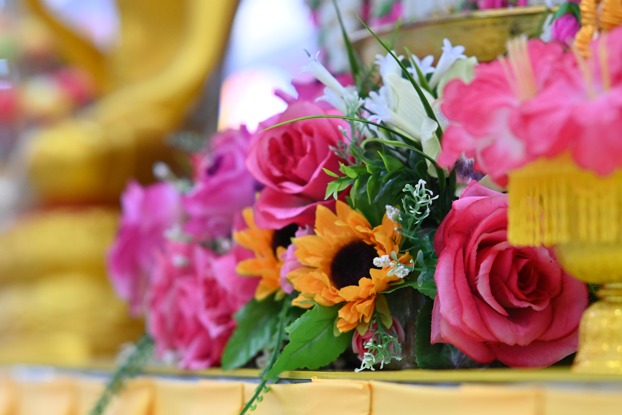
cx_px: 311
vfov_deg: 10.8
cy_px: 208
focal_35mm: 128
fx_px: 2203
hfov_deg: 16.1
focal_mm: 85
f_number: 2.8
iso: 2000
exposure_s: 1/250
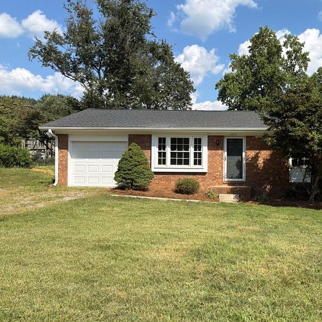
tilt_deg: -0.1
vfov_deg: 48.4
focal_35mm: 34
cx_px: 255
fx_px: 358
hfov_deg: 46.1
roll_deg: -0.5
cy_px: 164
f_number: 1.78
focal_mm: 6.76
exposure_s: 1/3953
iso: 80
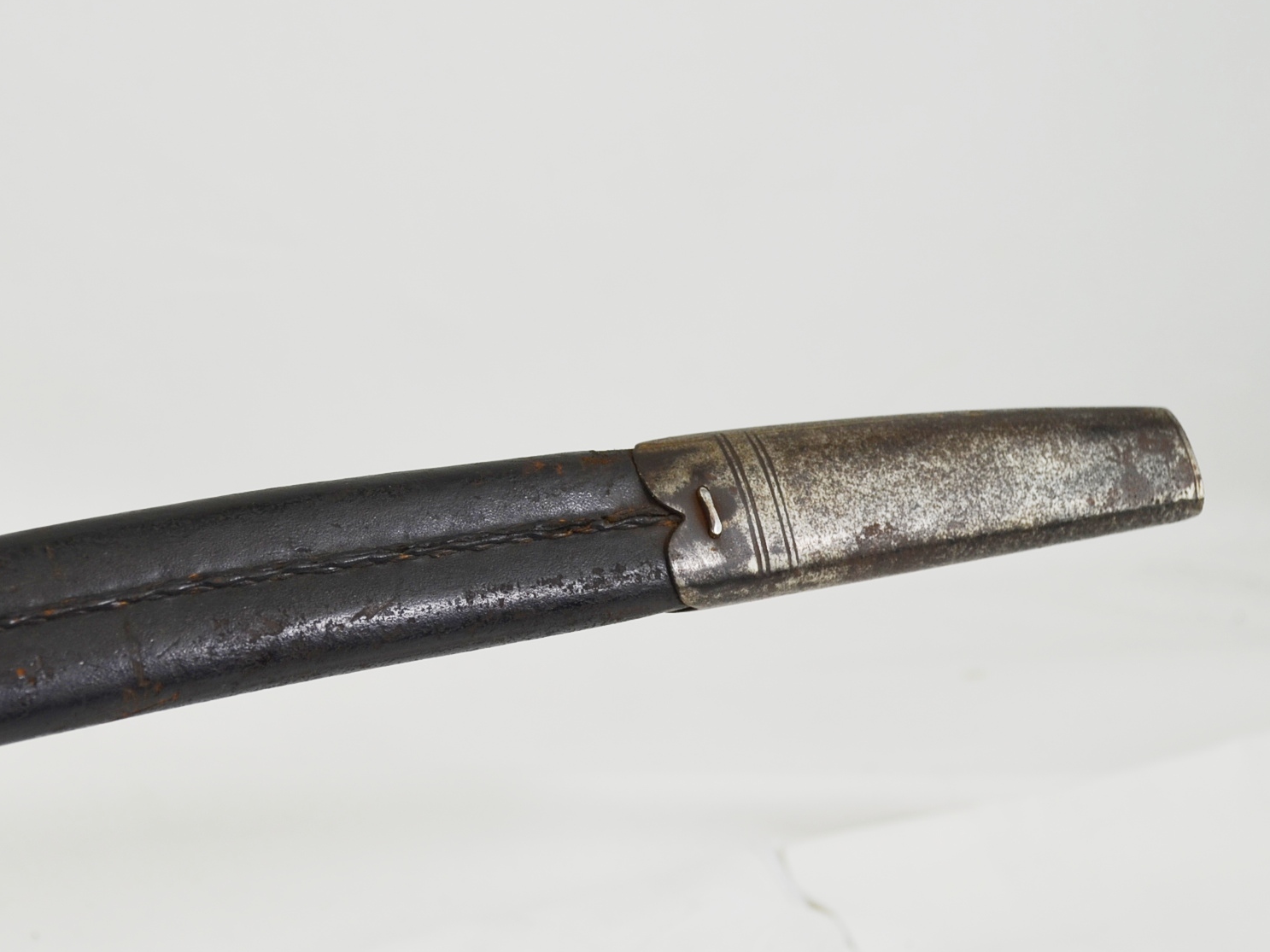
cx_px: 389
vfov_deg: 11.9
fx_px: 4549
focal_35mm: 124
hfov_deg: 15.8
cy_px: 578
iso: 200
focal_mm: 52
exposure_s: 1/125
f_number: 5.6
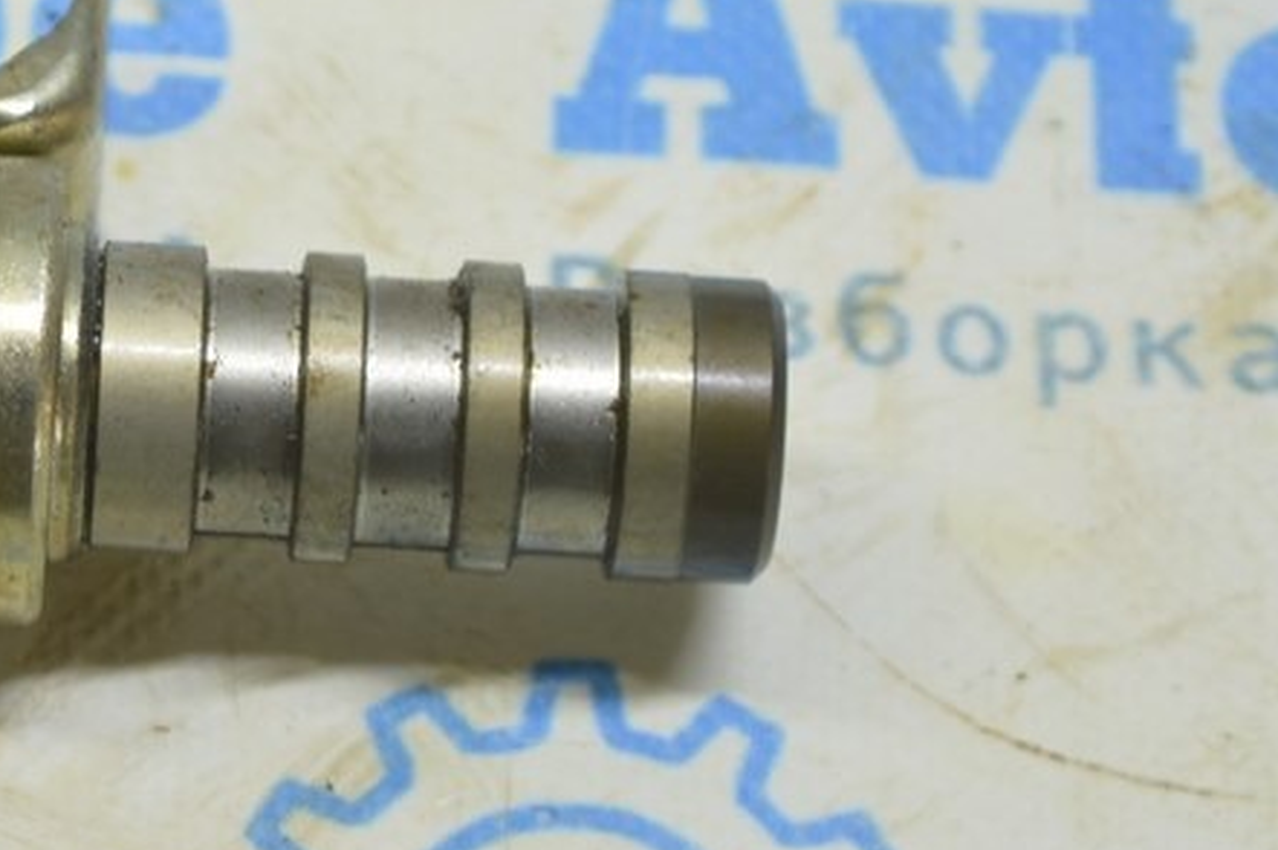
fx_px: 6781
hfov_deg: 10.6
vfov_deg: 7.2
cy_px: 160
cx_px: -153
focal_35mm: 191
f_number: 5.6
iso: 400
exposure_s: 1/20
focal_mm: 55
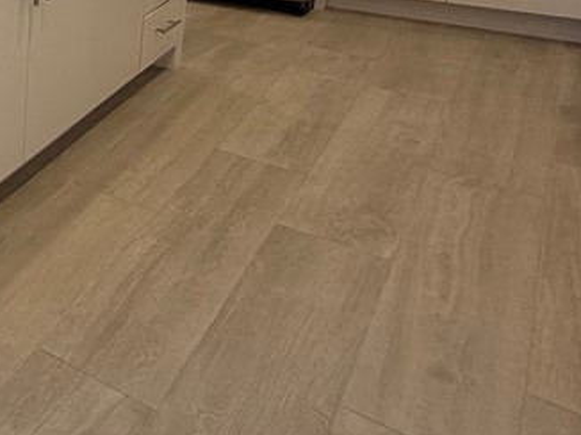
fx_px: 738
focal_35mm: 44
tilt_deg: -14.6
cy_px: -30
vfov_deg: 29.9
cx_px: -299
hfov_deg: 27.9
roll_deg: +4.5
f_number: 2.2
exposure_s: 1/120
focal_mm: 2.22
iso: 125
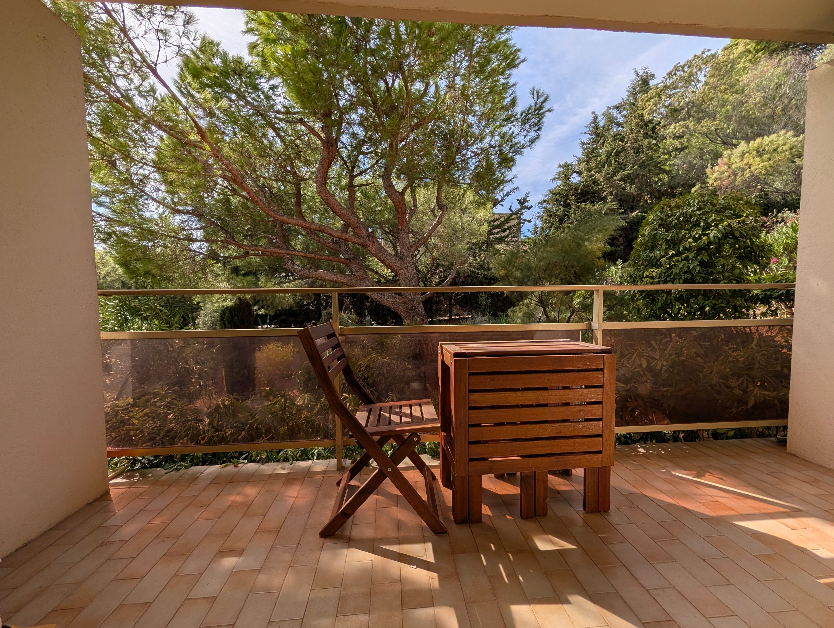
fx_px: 290
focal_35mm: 12
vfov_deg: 94.6
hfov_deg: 110.5
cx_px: 417
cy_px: 314
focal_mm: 2.02
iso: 72
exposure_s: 1/4184
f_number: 1.7
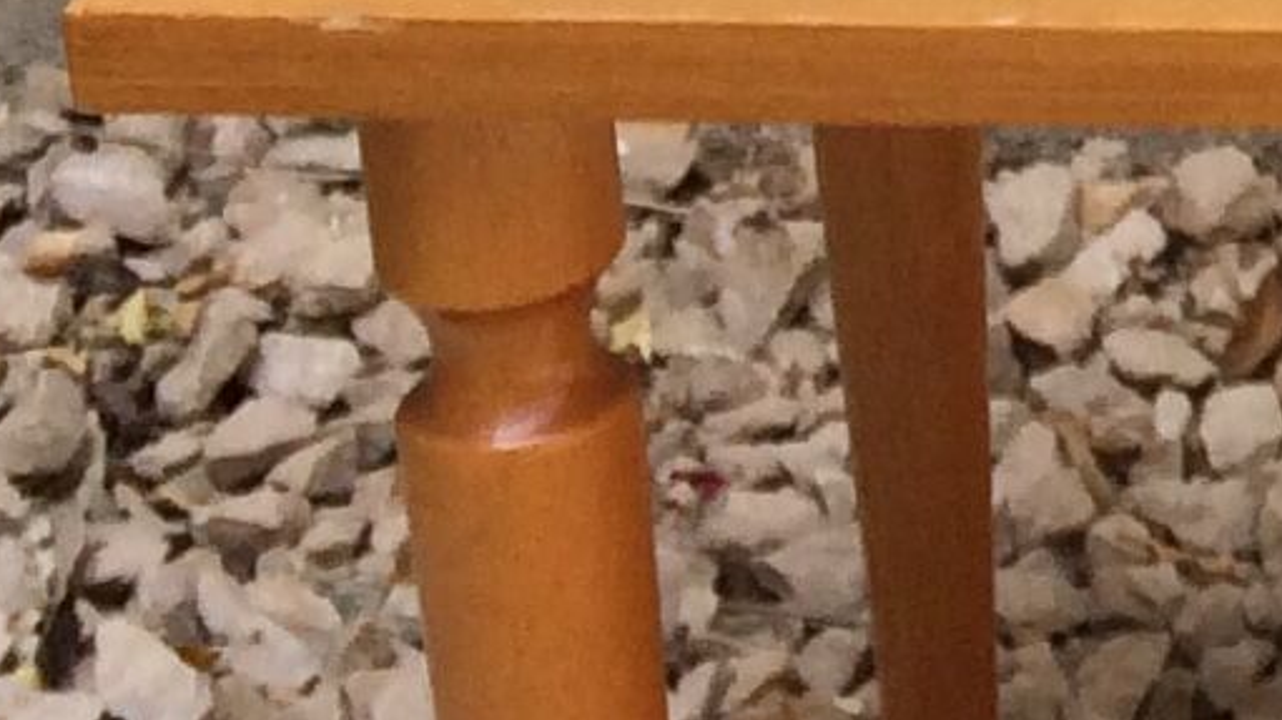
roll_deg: -2.5
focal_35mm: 202
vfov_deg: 5.8
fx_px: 6864
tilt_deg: -17.1
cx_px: 3179
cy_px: -1041
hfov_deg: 9.4
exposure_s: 1/789
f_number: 2.2
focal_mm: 4.15
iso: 32
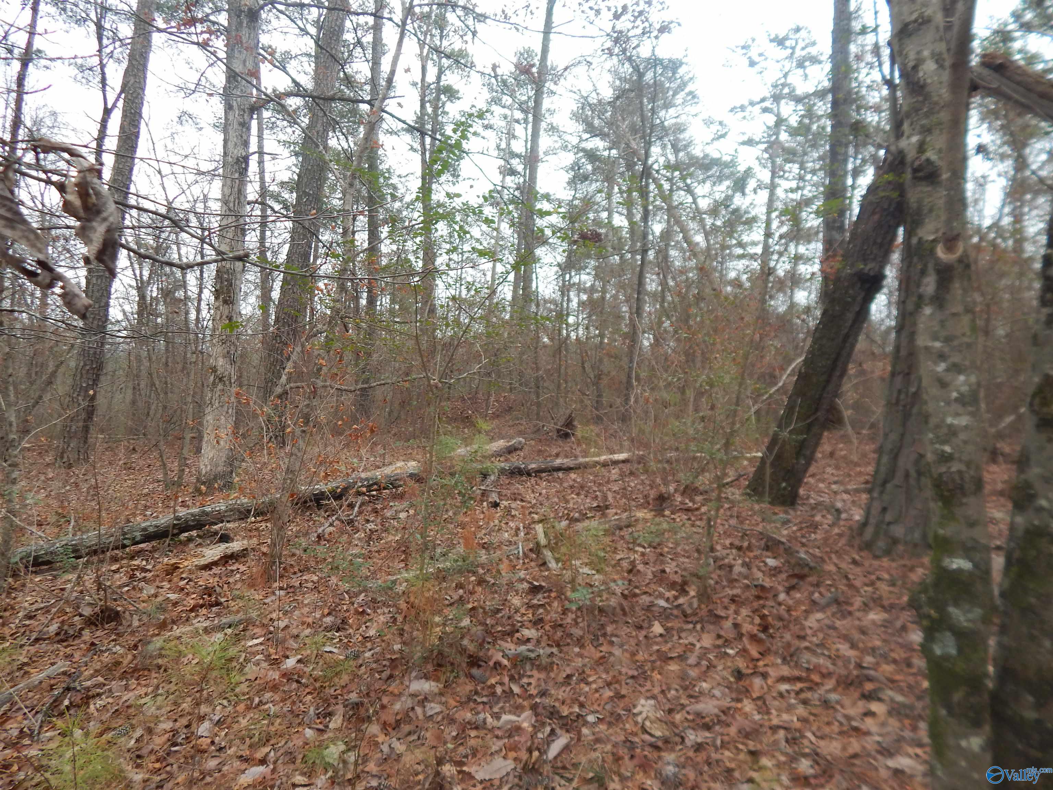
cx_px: 526
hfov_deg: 76.4
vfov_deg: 61.1
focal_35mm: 22
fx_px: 669
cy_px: 395
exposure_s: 1/160
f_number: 3
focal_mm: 4
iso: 125
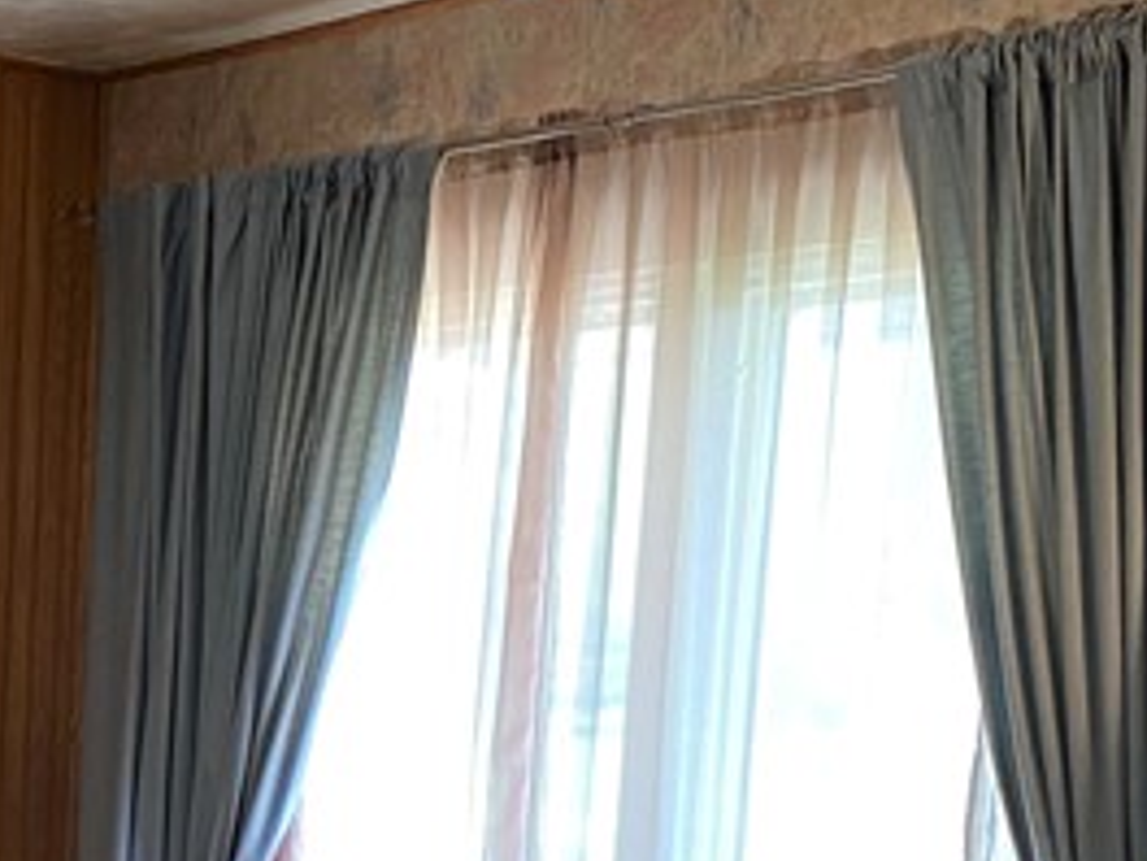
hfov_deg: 18.5
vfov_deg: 13.8
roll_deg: -2.6
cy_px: 1265
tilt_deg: -10.0
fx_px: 3347
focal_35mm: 101
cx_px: -196
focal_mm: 4.25
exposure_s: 1/60
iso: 160
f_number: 1.8
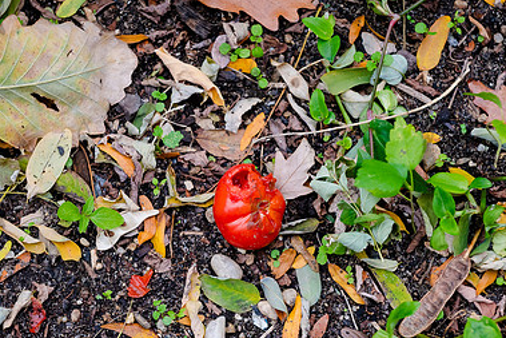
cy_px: 206
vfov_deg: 12.8
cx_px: 254
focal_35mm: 107
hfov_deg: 19.1
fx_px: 1504
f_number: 4.5
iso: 2000
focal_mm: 70
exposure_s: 1/1600
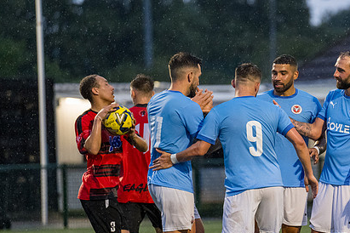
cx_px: 287
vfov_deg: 3.1
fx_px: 4297
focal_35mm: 442
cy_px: 163
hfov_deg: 4.7
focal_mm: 200
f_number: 2.8
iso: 4000
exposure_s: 1/1000
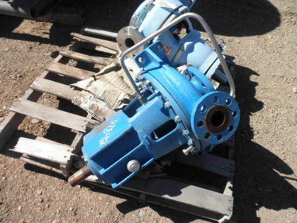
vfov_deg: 49.7
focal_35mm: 28
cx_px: 148
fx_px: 240
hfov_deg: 63.4
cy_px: 112
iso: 64
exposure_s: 1/100
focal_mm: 5
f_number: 8.5
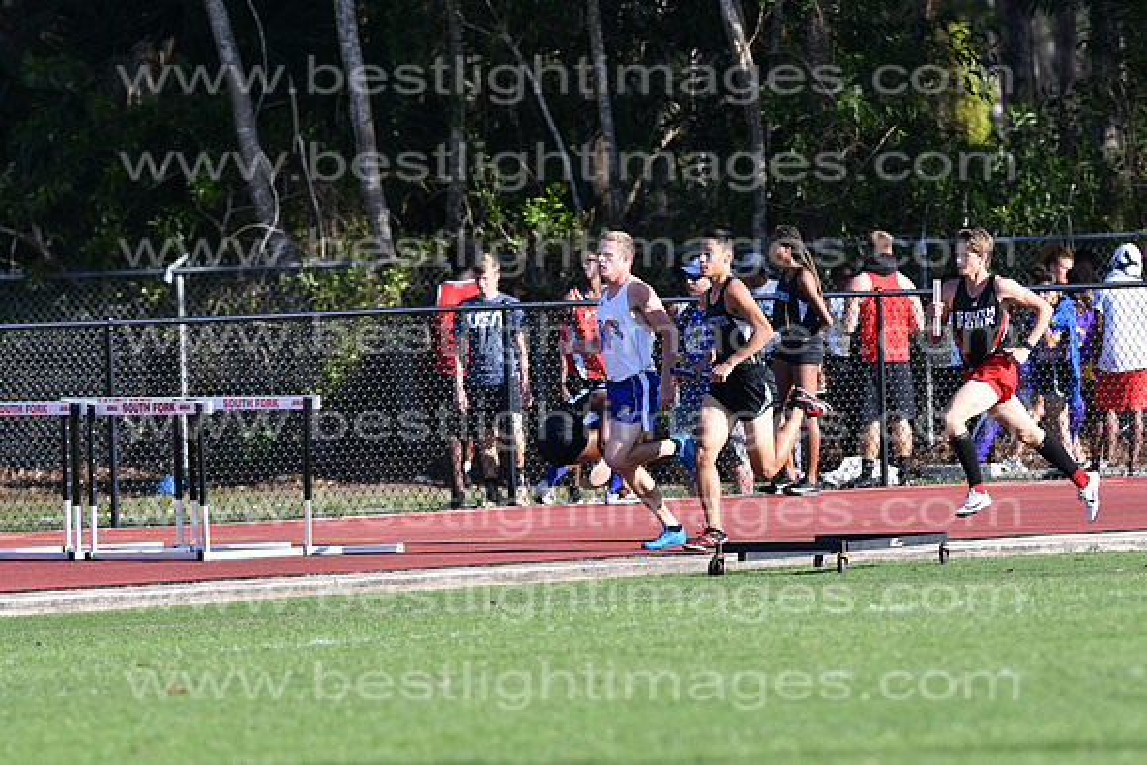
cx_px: 574
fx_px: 14340
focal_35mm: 450
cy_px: 382
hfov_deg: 4.6
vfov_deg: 3.1
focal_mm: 300
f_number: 5.6
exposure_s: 1/1250
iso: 320
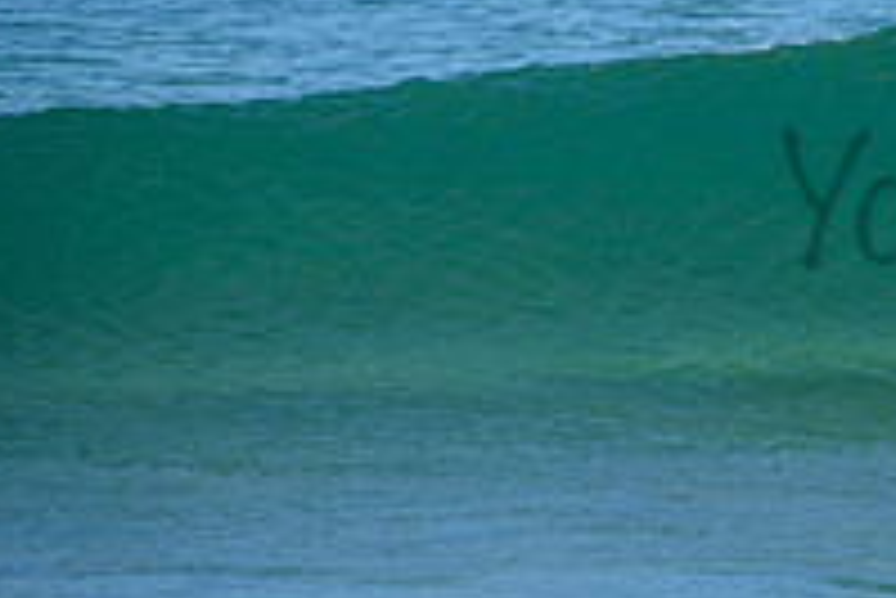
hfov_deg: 1.4
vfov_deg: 0.9
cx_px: 1247
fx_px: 36288
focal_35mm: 1457
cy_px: 160
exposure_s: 1/2000
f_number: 5.6
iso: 180
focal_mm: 500
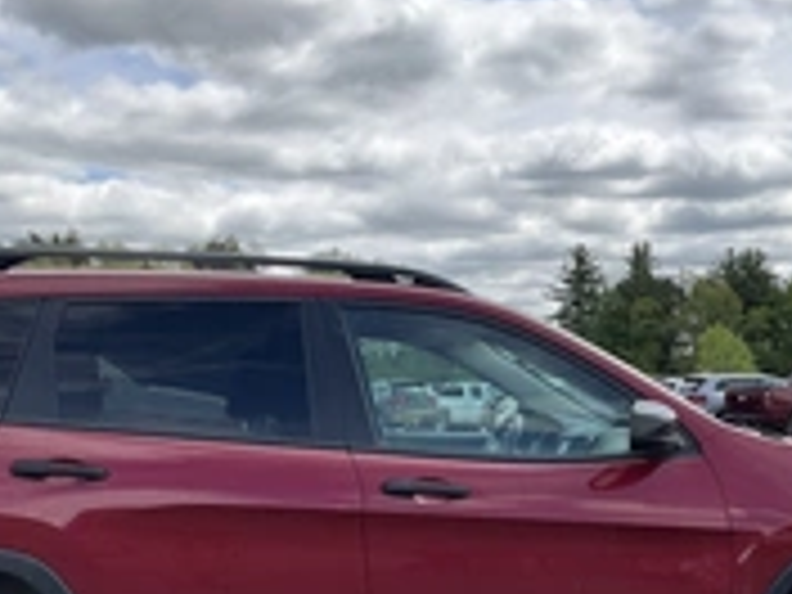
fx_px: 1510
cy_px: 621
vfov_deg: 21.3
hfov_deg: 29.4
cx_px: 428
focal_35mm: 66
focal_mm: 3
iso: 25
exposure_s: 1/883
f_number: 1.8
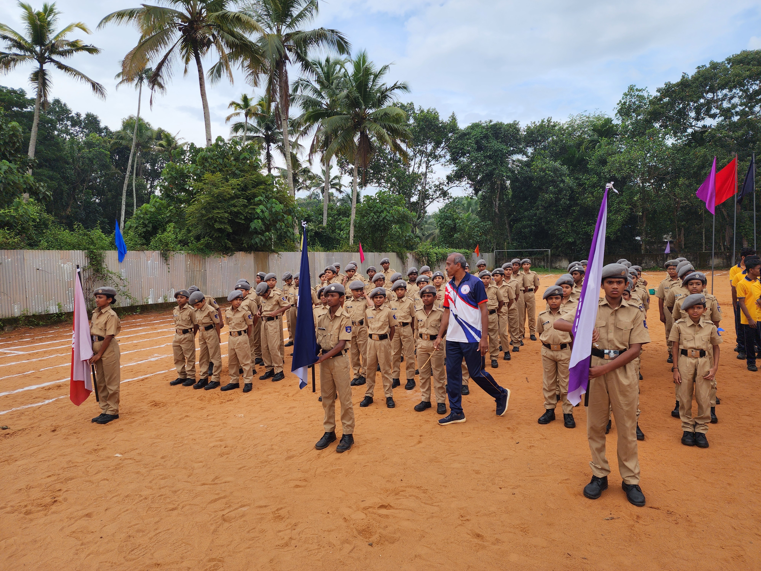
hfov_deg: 73.9
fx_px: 506
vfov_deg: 58.9
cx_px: 380
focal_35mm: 23
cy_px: 286
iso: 12
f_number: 1.8
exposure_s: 1/443
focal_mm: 6.4
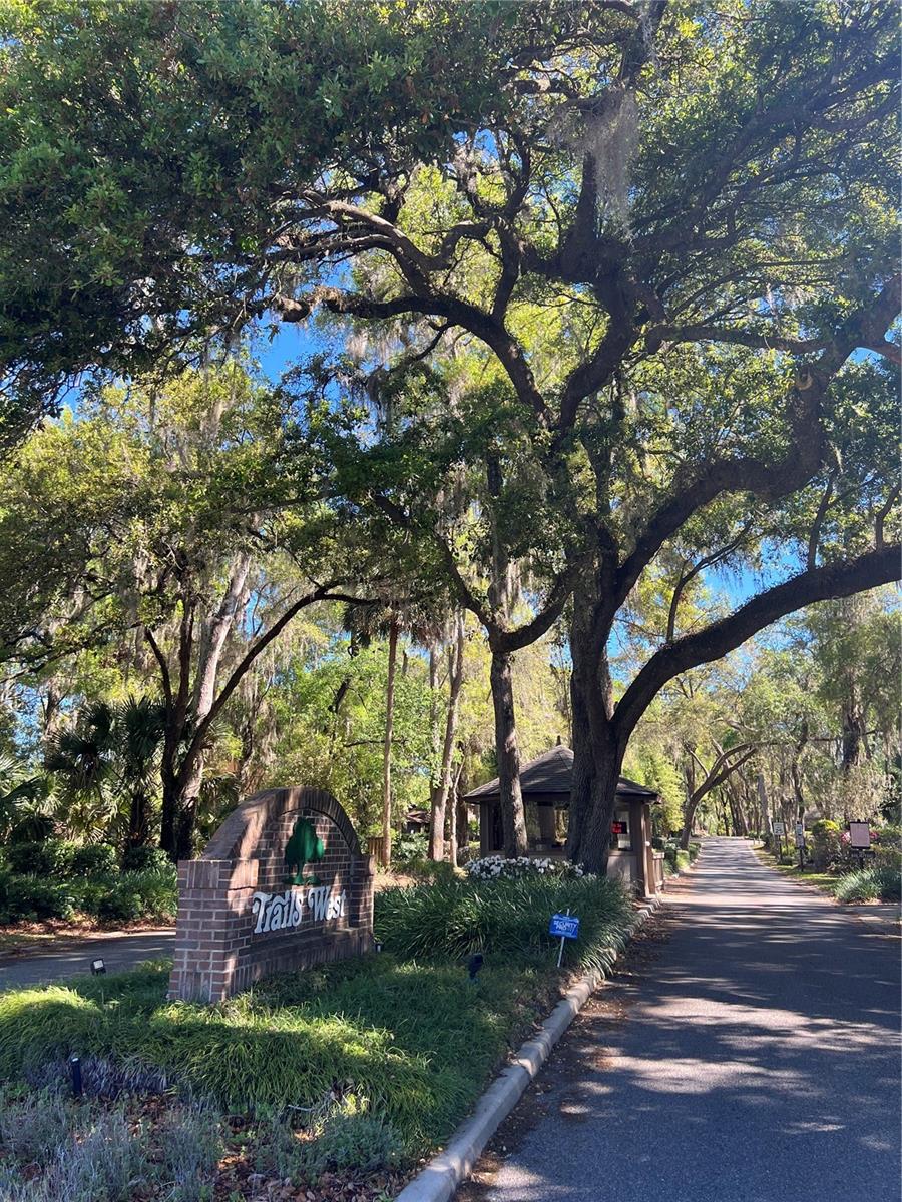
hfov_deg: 53.1
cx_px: 451
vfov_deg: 67.3
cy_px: 601
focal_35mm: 26
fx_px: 903
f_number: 1.5
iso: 50
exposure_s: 1/578
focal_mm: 5.7
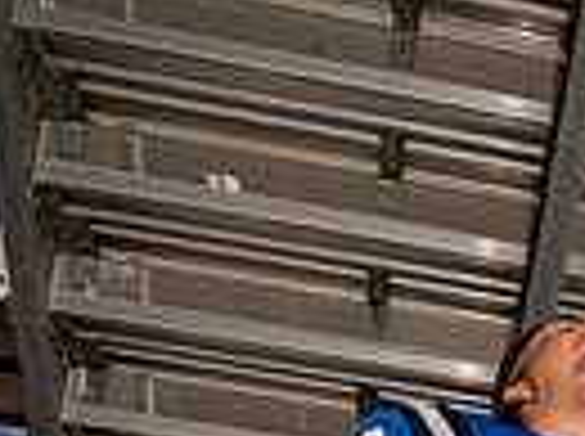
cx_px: 513
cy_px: 957
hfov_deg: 23.9
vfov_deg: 14.2
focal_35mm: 80
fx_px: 1349
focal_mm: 24
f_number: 7.1
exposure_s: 1/250
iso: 100
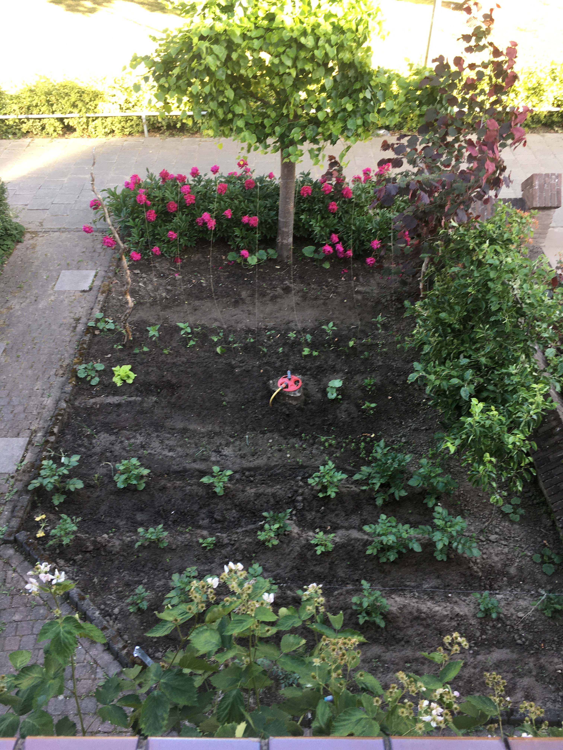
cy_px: 375
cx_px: 282
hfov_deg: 48.2
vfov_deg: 61.7
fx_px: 629
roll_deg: +0.0
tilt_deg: -44.4
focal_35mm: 29
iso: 32
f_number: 2.2
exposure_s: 1/50
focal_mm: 4.15
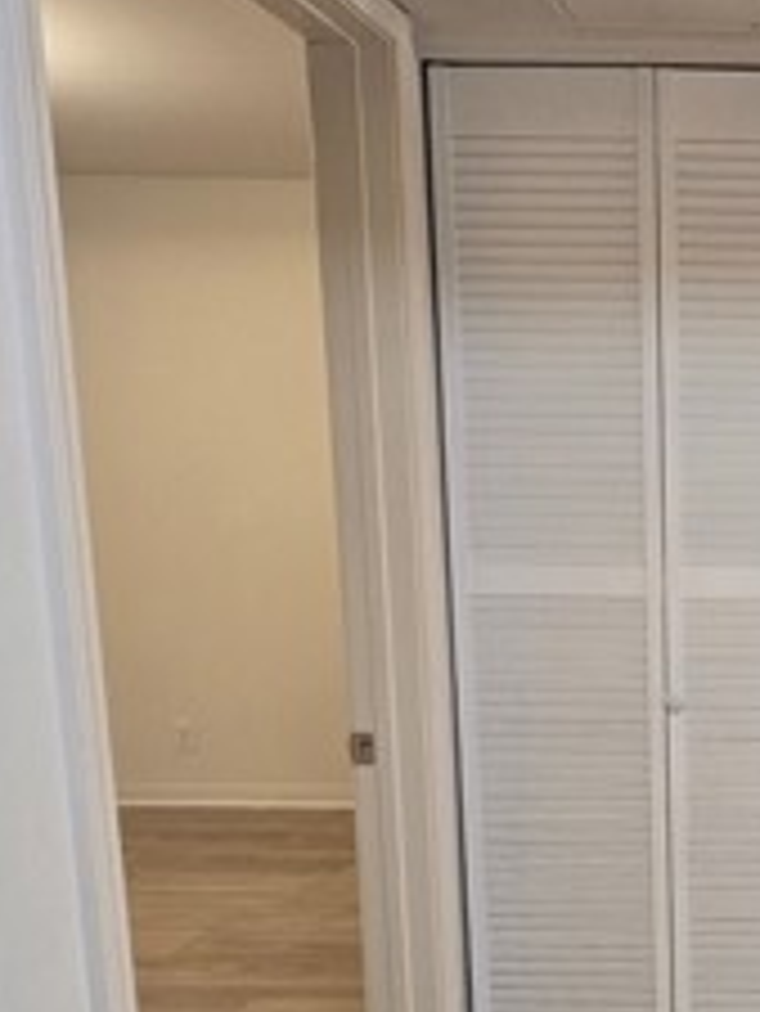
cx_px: 931
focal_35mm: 37
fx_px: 1082
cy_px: 661
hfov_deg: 31.7
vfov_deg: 49.4
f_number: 2.2
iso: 200
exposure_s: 1/60
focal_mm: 2.2
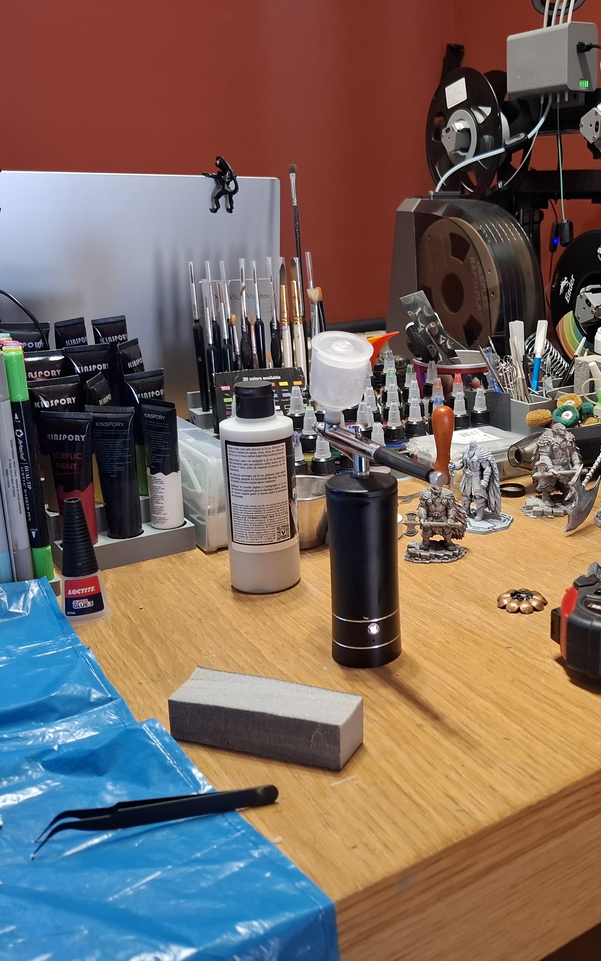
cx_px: 497
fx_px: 865
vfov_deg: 58.1
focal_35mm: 33
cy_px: 474
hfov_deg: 36.7
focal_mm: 5.54
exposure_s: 1/33
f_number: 1.8
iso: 320
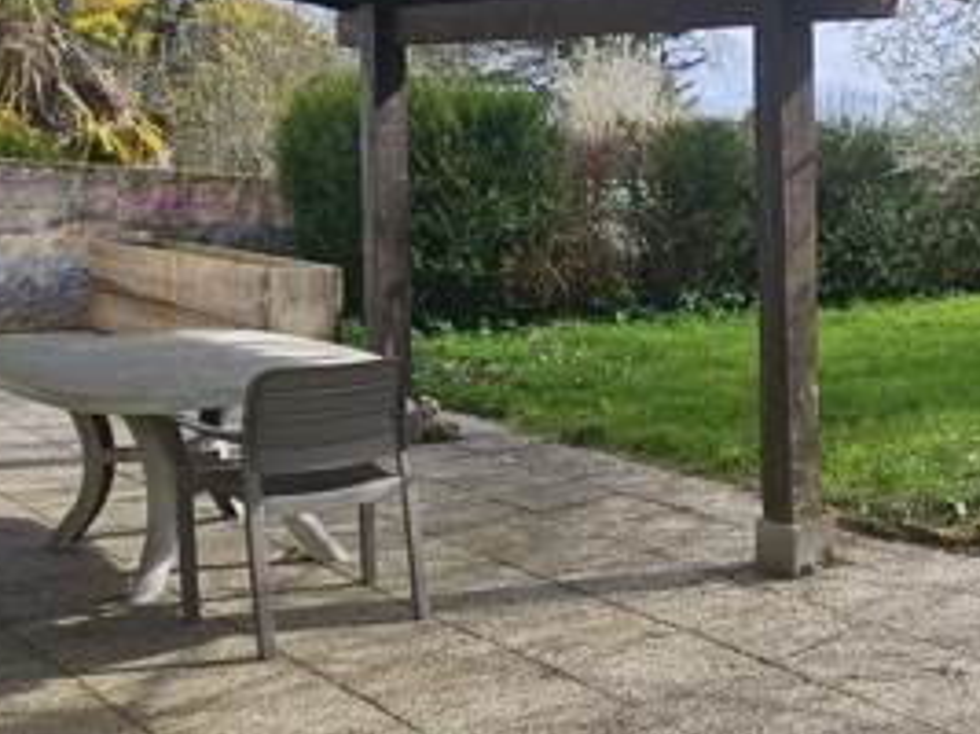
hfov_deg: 36.8
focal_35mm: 39
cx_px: 1175
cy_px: 312
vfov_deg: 36.7
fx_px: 1104
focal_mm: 2.2
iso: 50
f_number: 2.2
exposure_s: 1/1695
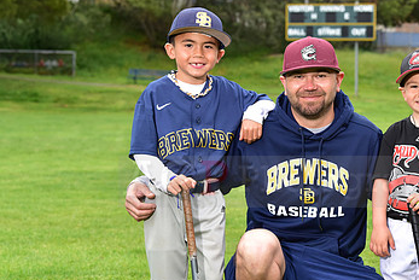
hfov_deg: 17.4
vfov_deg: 11.7
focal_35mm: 117
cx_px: 321
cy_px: 172
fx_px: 1363
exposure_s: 1/250
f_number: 6.3
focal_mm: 70
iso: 400
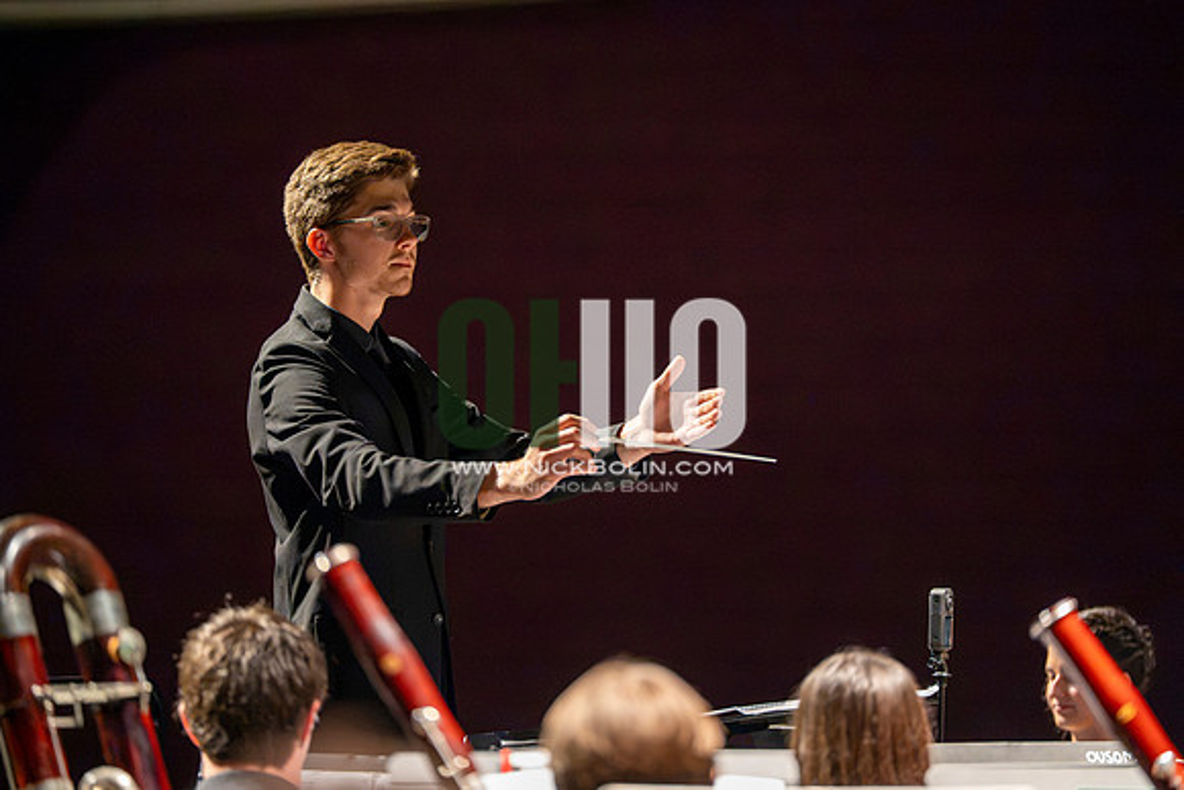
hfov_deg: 10.3
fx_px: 6579
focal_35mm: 200
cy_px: 395
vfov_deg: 6.9
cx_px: 592
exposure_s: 1/640
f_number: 2.8
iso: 16000
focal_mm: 200
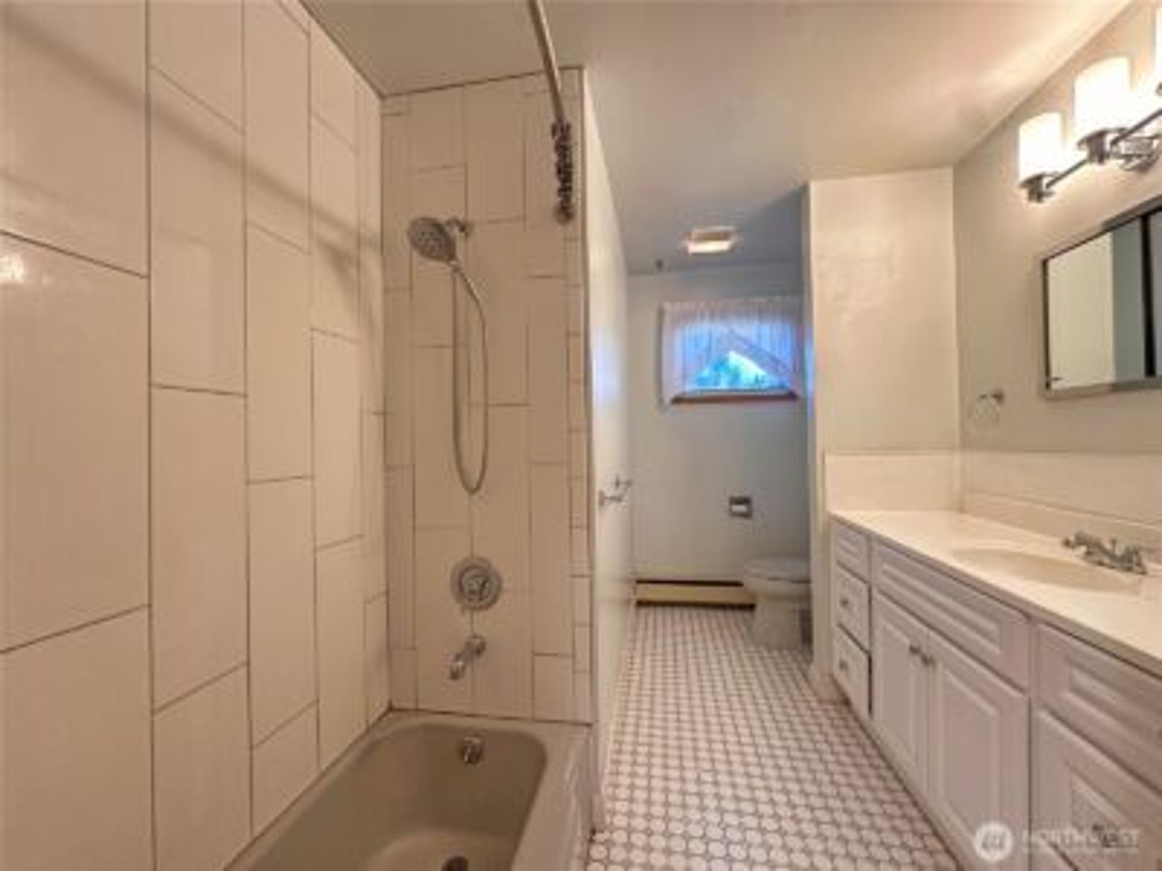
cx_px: 581
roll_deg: +0.7
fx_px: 470
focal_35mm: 14
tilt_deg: +1.2
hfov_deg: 102.1
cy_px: 436
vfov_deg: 85.7
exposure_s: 1/60
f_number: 2.2
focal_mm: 2.2
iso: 160
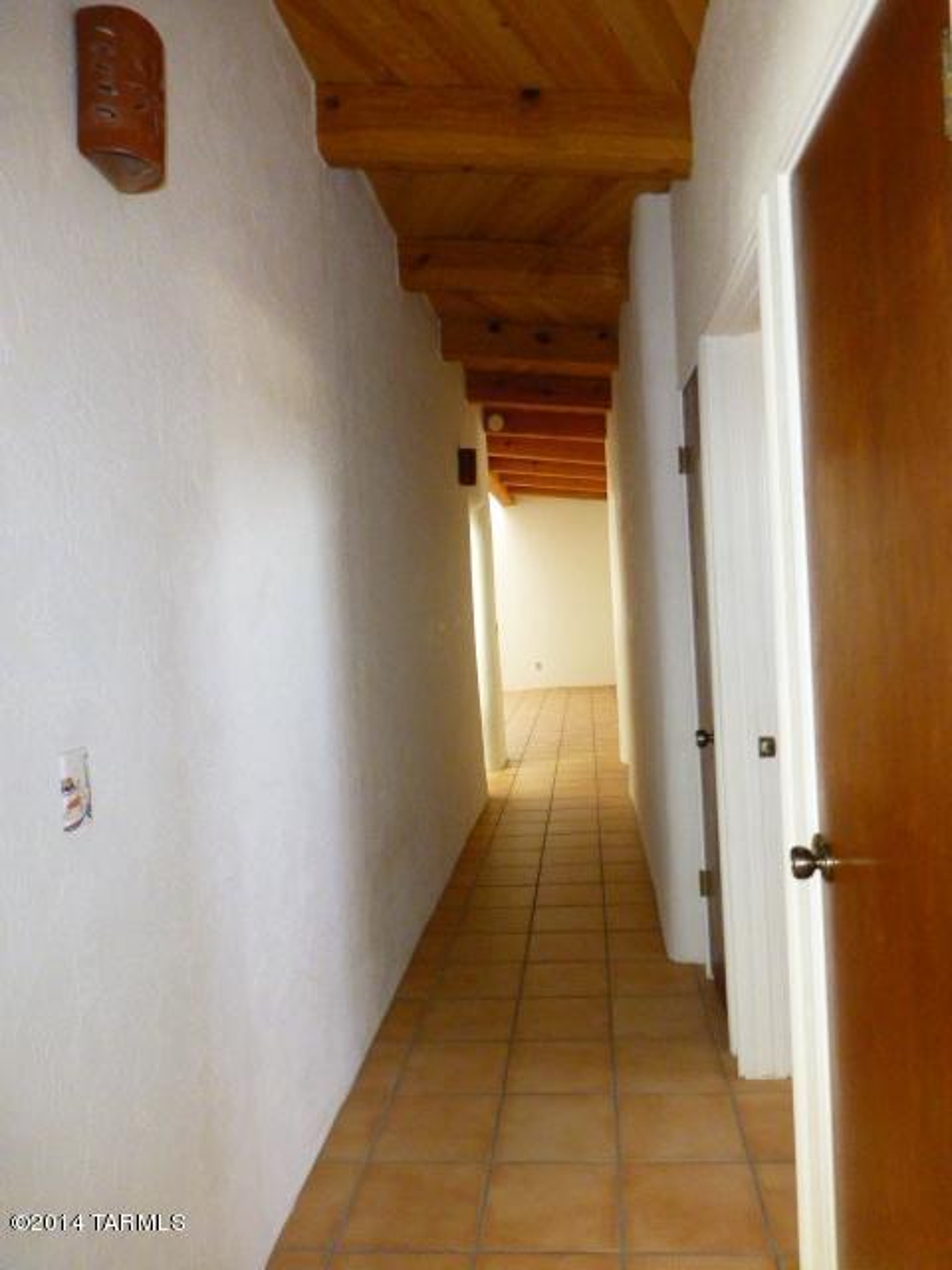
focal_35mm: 25
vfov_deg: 69.4
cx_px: 476
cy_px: 635
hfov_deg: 54.9
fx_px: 917
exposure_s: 1/60
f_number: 3.3
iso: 800
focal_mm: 4.3
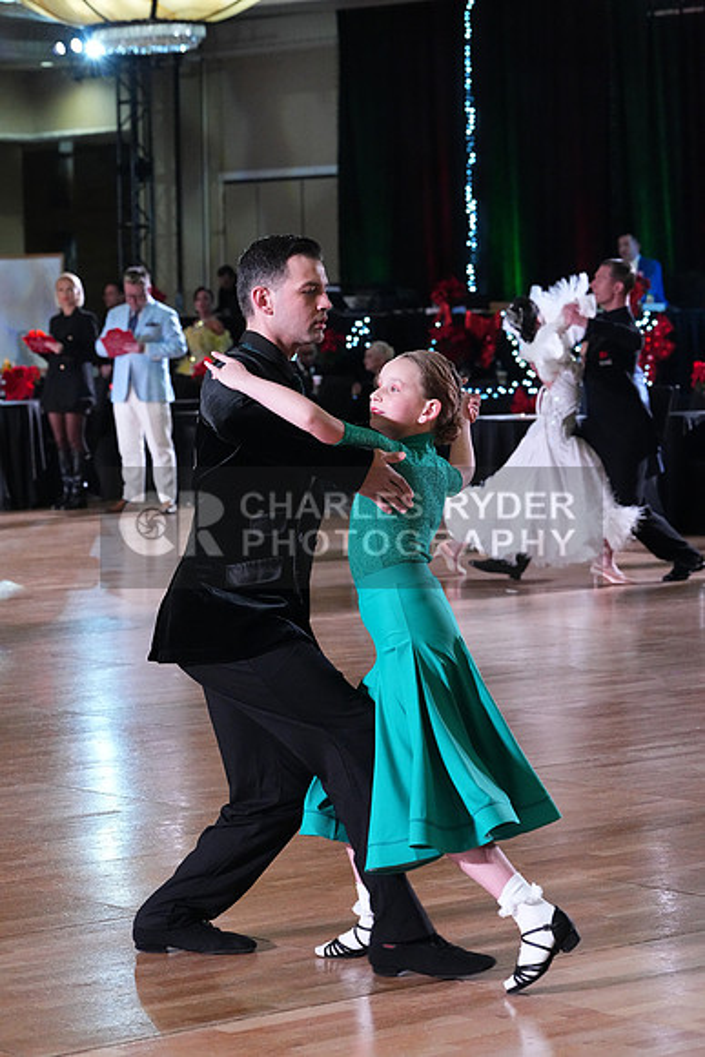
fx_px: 3170
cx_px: 352
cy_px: 528
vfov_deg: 18.9
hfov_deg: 12.7
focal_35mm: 108
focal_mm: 108
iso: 10000
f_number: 6.3
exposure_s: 1/400
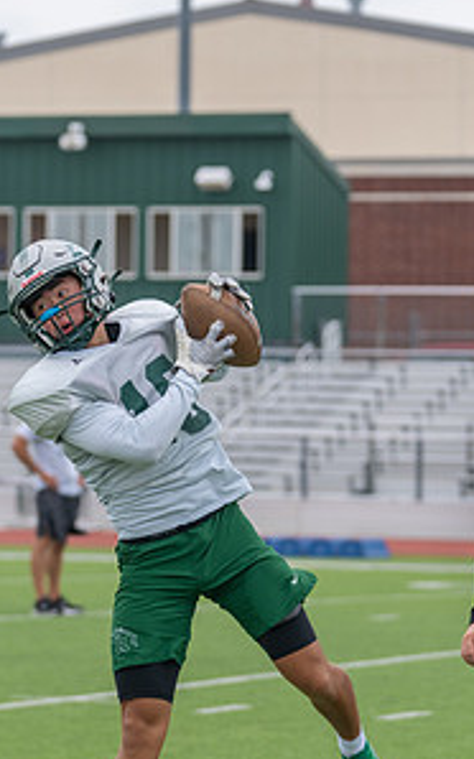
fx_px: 4552
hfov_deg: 6.0
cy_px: 414
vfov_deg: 9.5
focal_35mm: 220
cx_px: 201
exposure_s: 1/1250
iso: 160
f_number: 3.5
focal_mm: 111
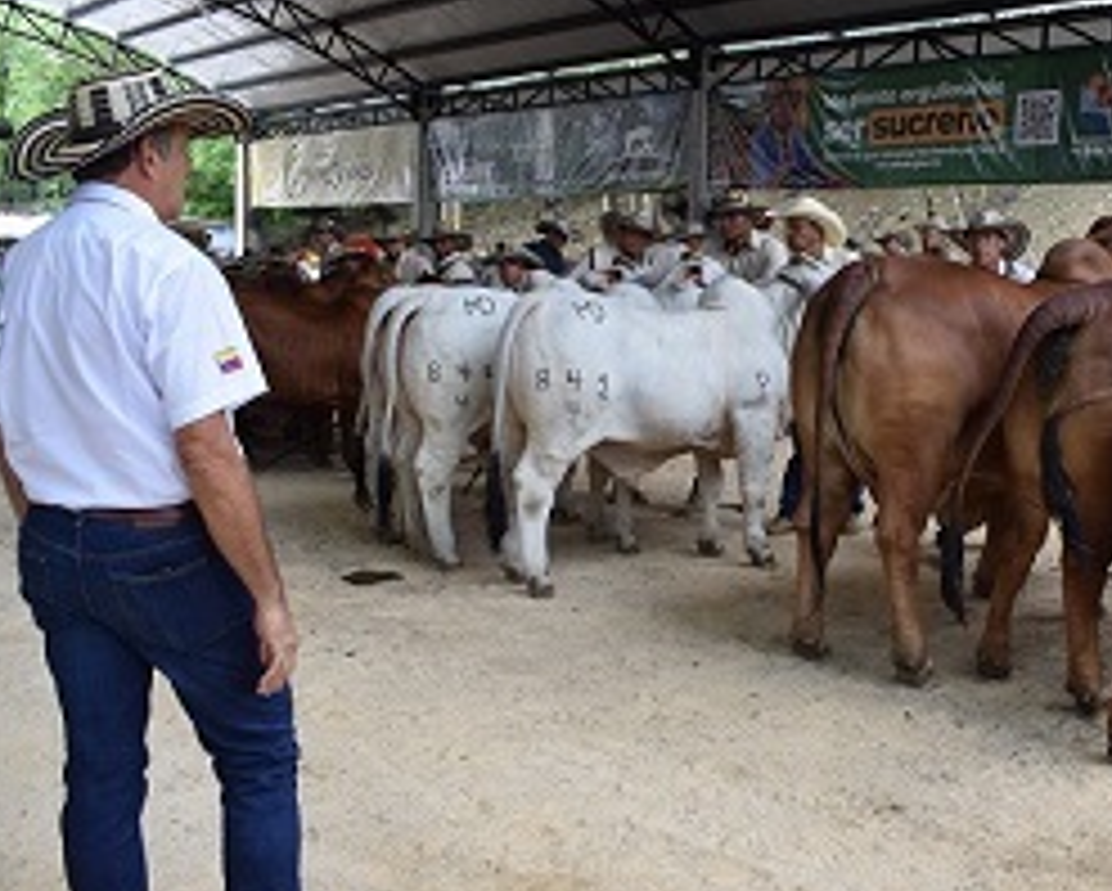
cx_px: 765
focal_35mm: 41
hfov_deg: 43.9
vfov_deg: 36.5
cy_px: 472
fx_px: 1350
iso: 400
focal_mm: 18
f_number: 5.6
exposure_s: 1/125
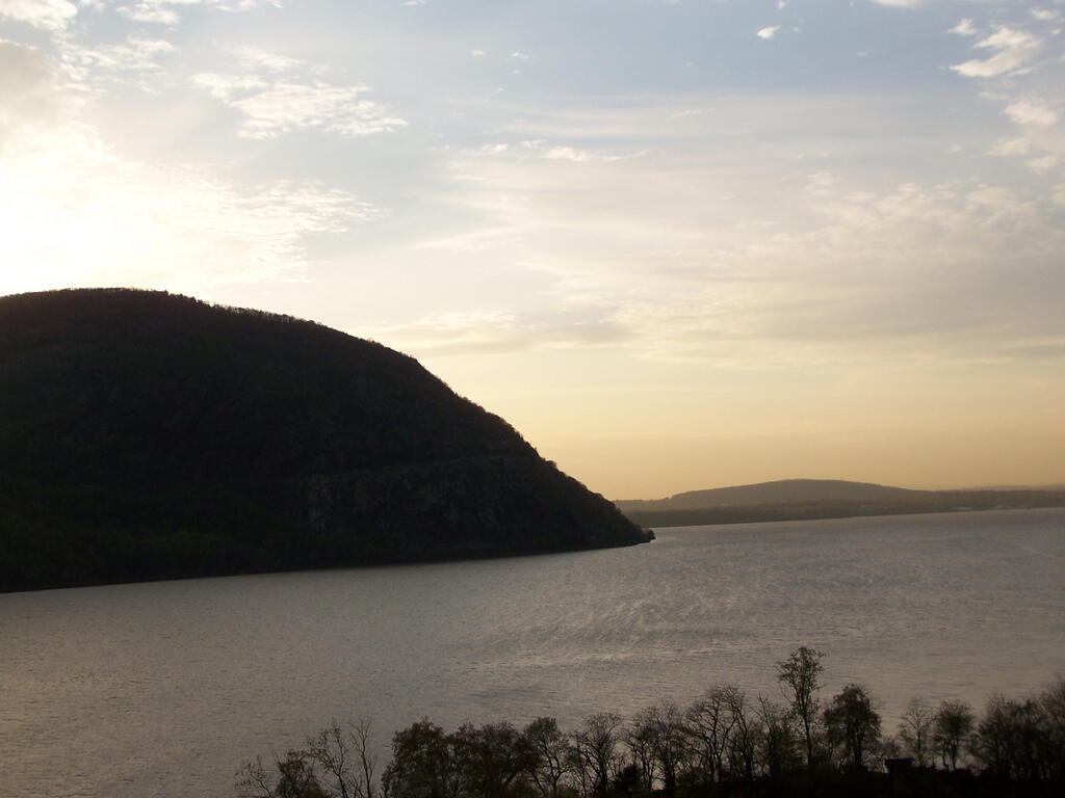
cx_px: 532
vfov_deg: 28.6
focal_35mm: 51
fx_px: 1569
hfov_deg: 37.5
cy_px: 399
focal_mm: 8.5
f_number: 3
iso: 80
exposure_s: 1/1000
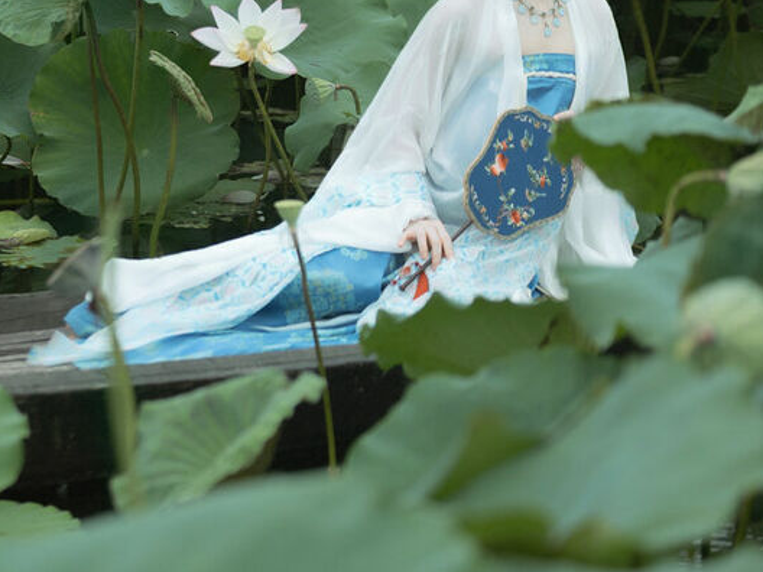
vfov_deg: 8.6
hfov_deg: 11.4
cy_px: 191
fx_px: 3791
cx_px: 132
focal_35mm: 172
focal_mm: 90
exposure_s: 1/1250
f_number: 2.8
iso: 125
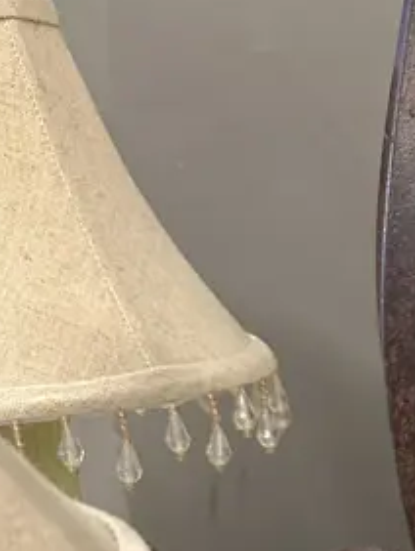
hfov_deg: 15.1
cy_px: 774
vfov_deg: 20.0
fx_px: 1389
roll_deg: -0.9
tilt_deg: -26.0
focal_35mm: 87
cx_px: 715
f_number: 1.78
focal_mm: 6.86
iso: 200
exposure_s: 1/50
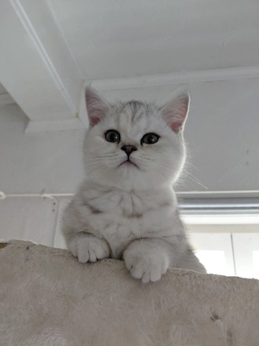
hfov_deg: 54.9
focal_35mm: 25
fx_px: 249
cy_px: 173
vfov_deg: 69.4
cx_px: 130
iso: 320
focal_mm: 4.69
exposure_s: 1/60.2
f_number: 1.8
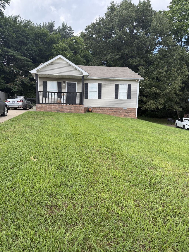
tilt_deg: -5.4
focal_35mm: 24
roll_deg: -1.1
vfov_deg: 71.6
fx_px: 175
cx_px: 94
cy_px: 126
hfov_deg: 56.8
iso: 100
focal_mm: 6.76
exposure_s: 1/1437
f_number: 1.78
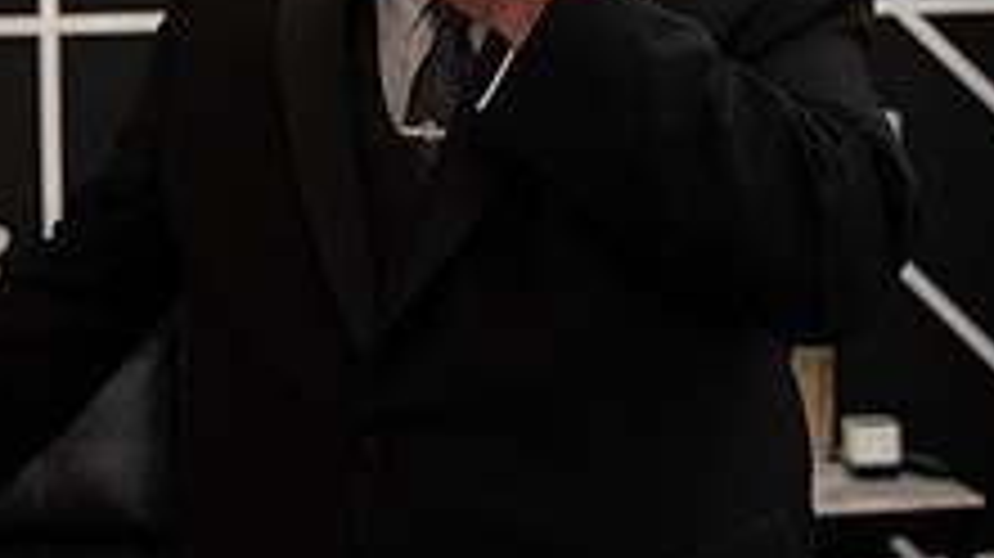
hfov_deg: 31.1
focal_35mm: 66
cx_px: 202
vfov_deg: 17.8
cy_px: 9
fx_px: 1739
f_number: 2.8
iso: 1600
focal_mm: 24
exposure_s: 1/1600
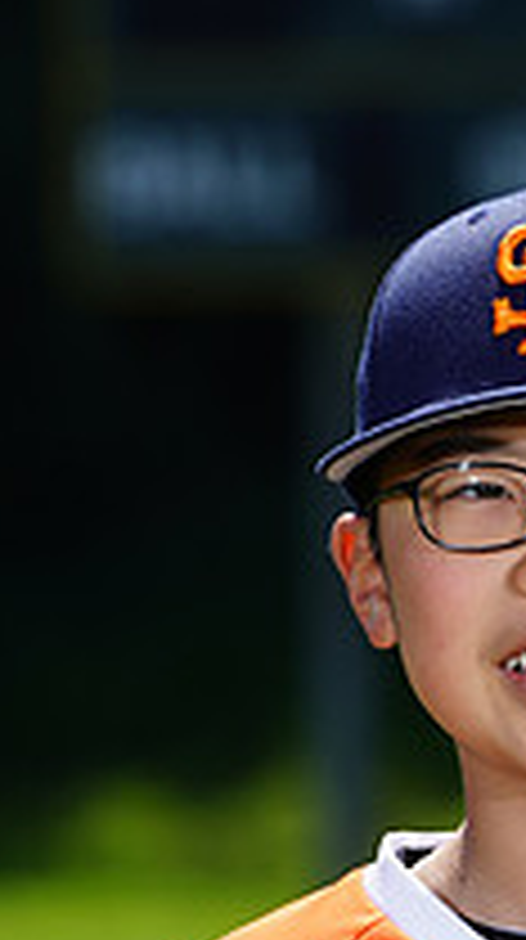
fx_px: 18988
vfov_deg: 2.8
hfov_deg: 1.6
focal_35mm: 763
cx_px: 596
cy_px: 1196
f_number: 8
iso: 100
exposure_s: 1/250
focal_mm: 262
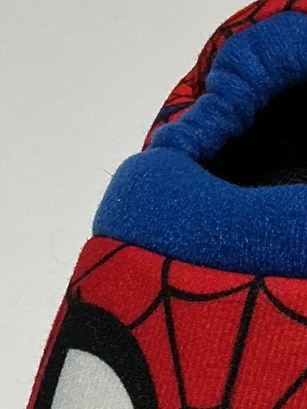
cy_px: 399
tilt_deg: -57.5
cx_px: 563
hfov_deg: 11.0
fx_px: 1479
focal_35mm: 125
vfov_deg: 15.5
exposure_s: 1/60
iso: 40
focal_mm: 3
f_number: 1.8
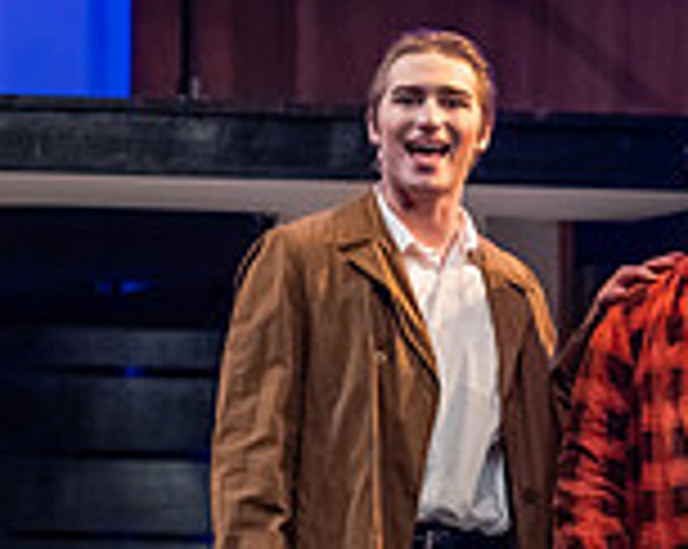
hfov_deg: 5.2
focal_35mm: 374
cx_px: 603
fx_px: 7606
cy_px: 493
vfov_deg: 4.1
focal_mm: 105
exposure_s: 1/200
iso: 3200
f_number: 3.2
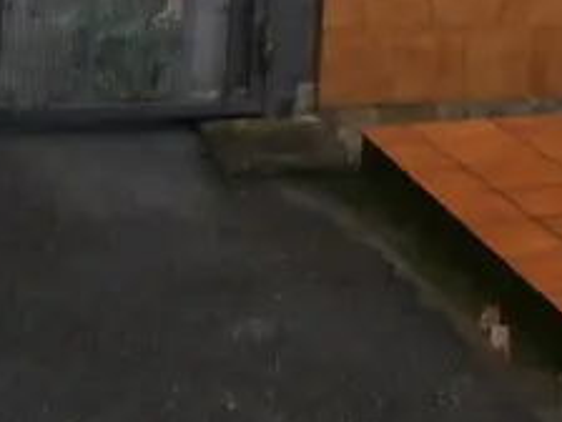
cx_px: 883
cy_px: -492
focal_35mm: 119
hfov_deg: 15.1
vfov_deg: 11.0
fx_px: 1932
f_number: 2.8
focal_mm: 4.7
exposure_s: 1/160
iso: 80
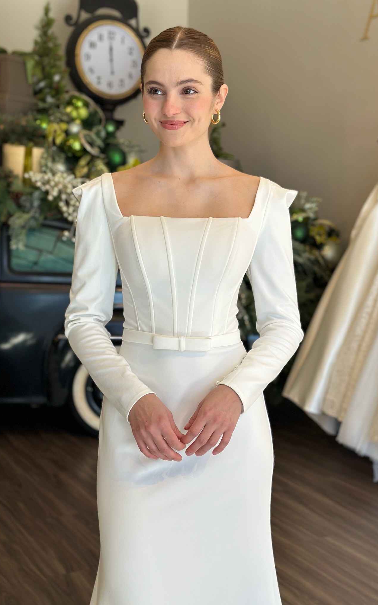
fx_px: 841
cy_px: 302
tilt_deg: -6.1
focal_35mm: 51
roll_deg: -2.0
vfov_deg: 39.6
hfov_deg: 25.3
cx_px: 186
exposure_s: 1/659
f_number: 1.78
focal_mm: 6.86
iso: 80
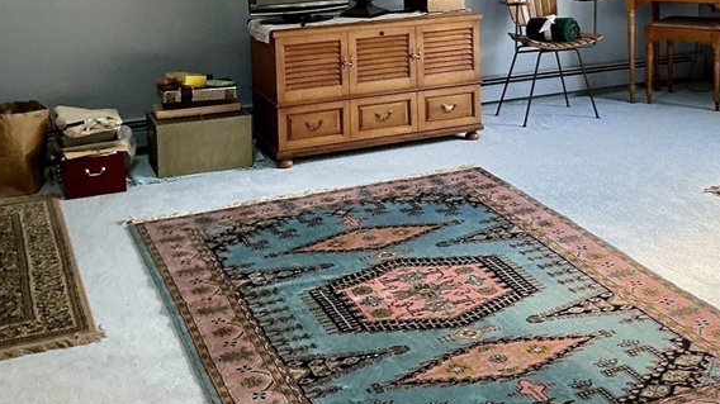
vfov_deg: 20.9
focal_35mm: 55
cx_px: 496
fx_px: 1050
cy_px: -18
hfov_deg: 37.3
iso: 64
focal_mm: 3
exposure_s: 1/62
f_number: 1.8
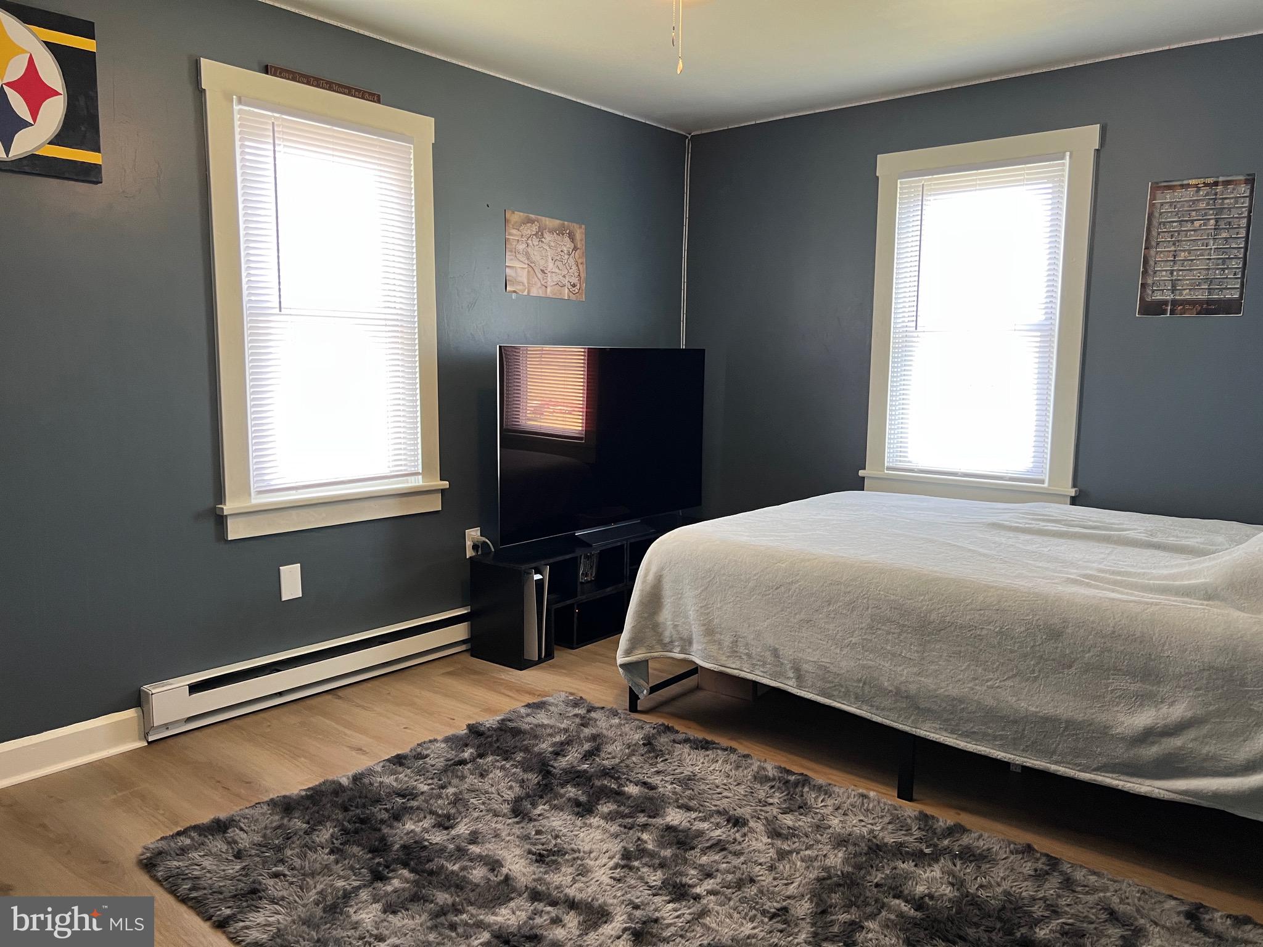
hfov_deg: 67.3
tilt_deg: -7.4
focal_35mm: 26
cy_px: 474
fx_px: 949
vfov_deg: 53.1
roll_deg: -0.4
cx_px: 632
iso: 125
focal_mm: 5.7
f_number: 1.5
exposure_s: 1/60
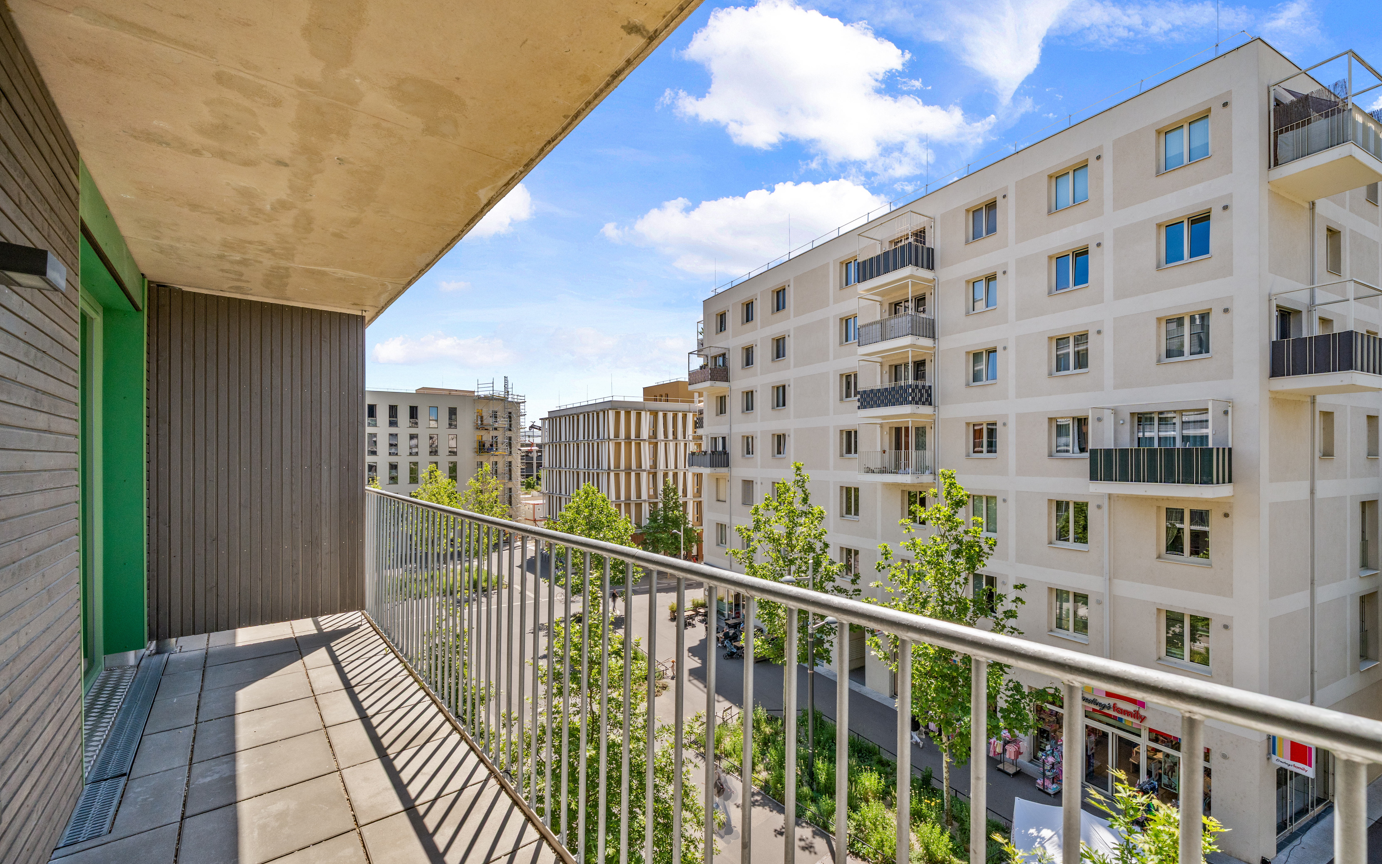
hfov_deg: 105.2
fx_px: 527
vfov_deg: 78.6
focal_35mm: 14
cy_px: 455
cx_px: 720
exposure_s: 1/500
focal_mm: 13
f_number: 8
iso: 500
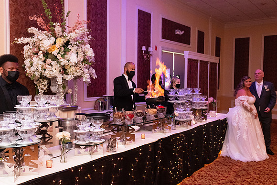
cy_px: 92
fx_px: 269
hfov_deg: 54.4
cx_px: 138
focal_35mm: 35
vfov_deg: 37.9
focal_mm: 35
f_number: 4
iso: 6400
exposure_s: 1/80
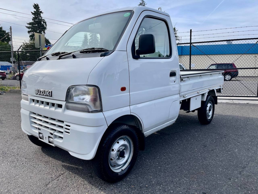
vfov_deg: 54.9
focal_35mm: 25
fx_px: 186
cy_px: 97
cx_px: 129
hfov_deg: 69.4
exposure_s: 1/1715
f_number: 1.6
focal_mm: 5.1
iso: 32
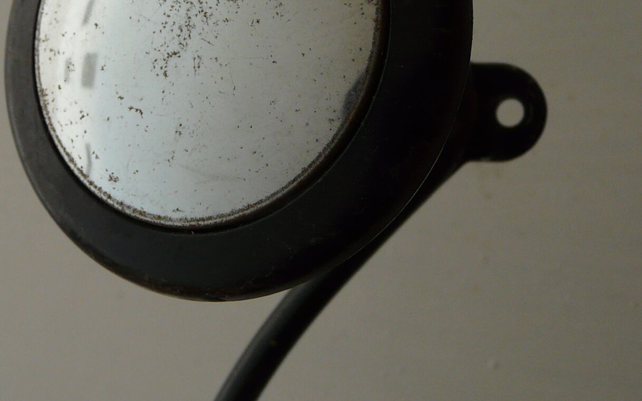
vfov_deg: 20.2
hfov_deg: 31.9
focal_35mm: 64
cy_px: 96
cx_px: 253
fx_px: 1120
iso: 100
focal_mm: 4.7
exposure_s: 1/60
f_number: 2.8
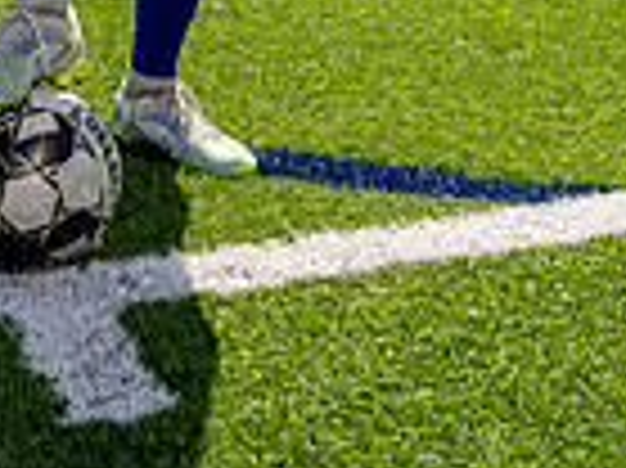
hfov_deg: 18.0
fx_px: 1969
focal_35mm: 109
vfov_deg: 11.8
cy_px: -522
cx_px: 207
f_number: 6.3
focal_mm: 35
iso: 80
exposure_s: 1/200
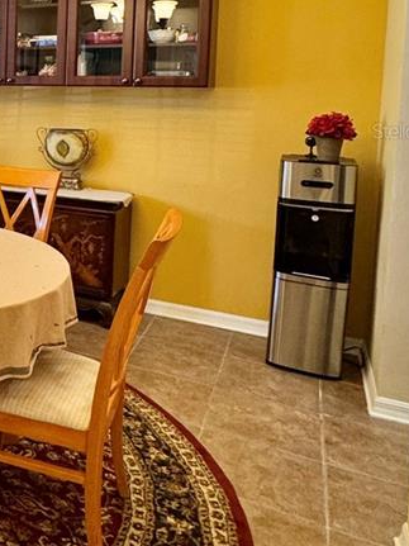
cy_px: 130
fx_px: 615
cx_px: -108
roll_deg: -0.1
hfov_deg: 30.1
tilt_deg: -3.8
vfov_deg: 46.0
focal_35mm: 39
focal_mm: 2.22
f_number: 2.2
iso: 200
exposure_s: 1/120
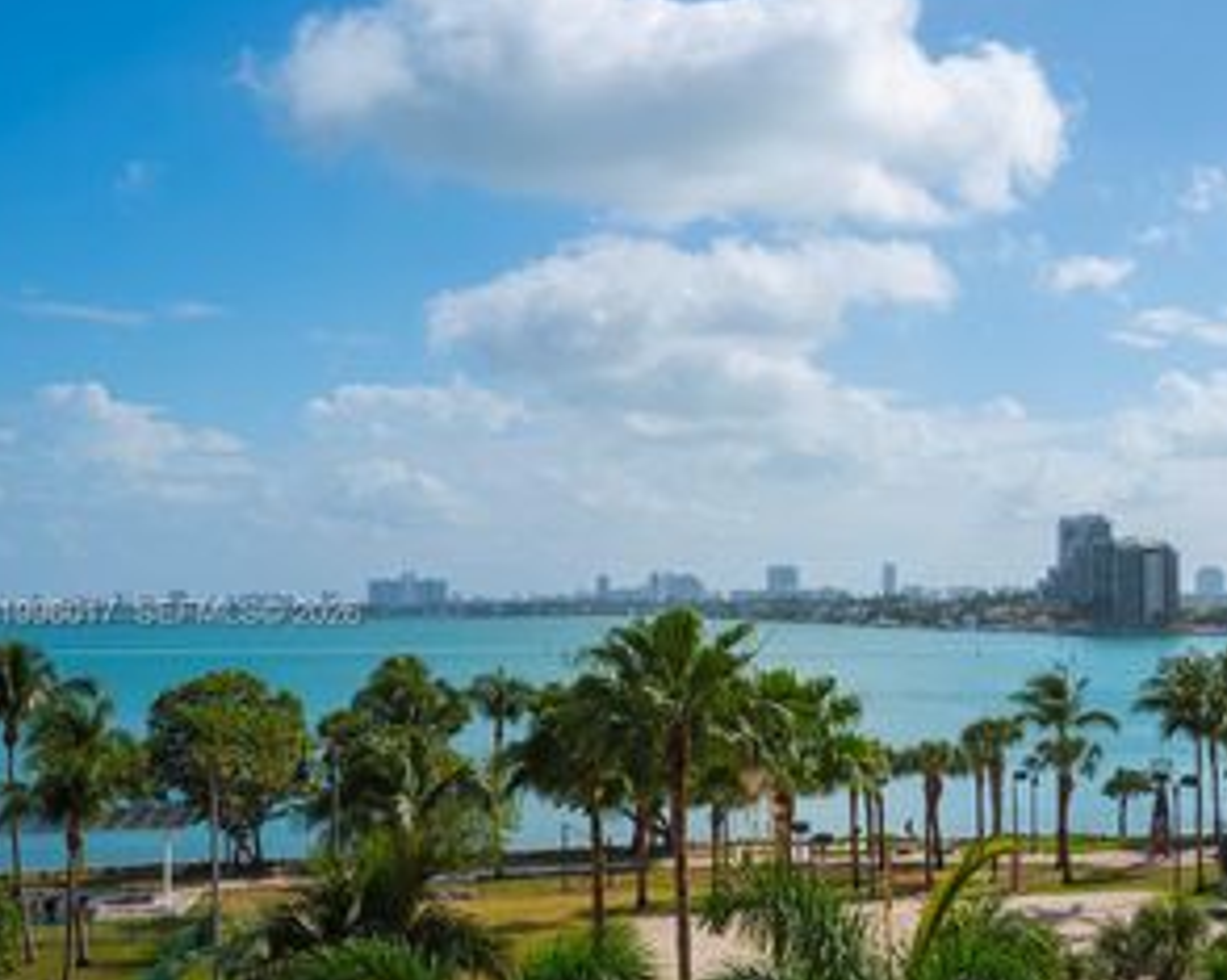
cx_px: 1001
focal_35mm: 48
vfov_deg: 31.3
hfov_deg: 37.3
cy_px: 616
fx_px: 1742
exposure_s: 1/500
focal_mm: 30
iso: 100
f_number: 8
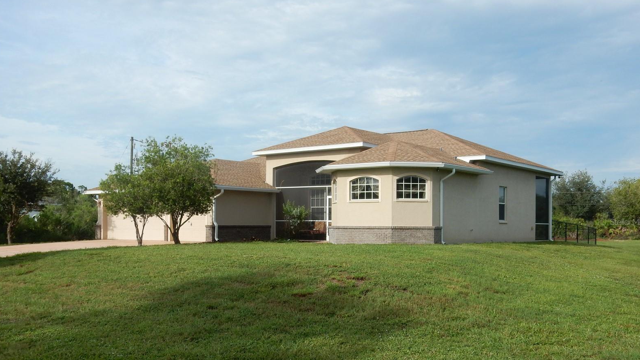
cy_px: 222
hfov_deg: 50.5
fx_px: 679
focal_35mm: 40
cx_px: 322
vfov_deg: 29.6
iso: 125
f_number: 4
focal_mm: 6.4
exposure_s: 1/800
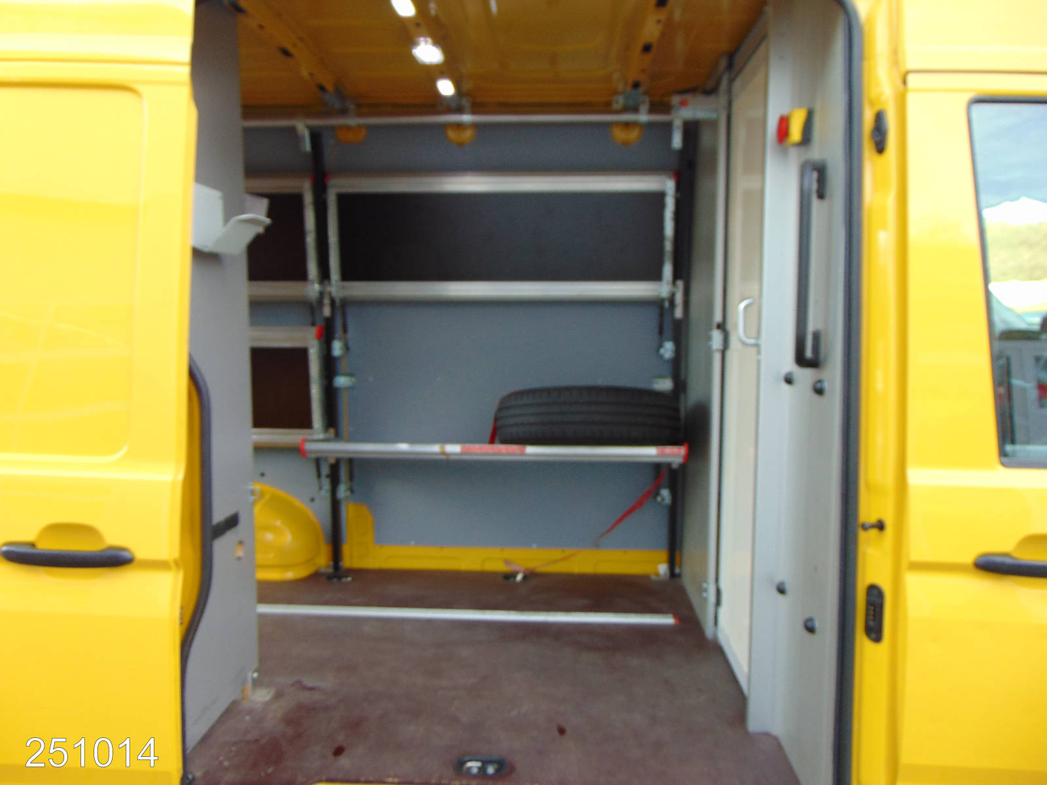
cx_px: 524
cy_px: 392
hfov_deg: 69.4
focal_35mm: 25
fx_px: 756
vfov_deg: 54.9
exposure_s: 1/80
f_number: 3
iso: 80
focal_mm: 4.5
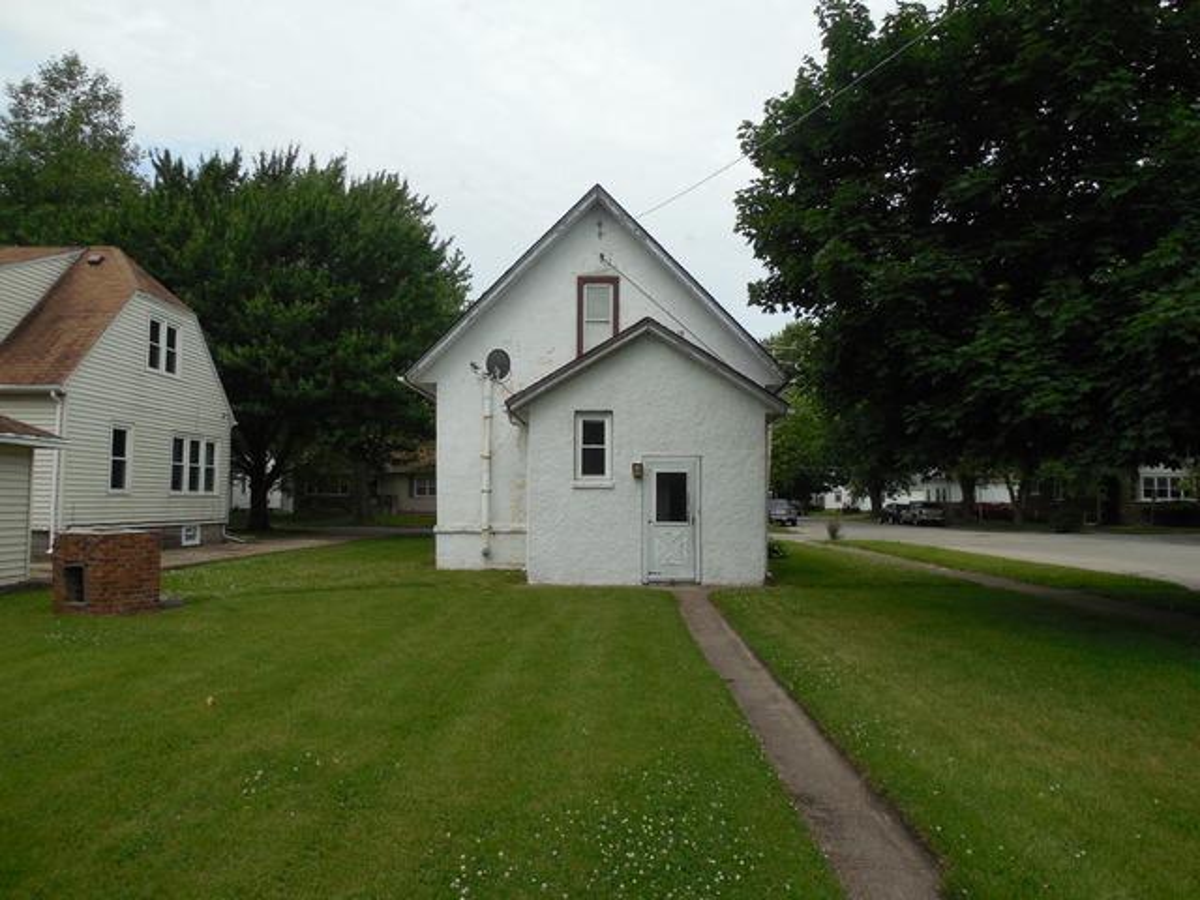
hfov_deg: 69.4
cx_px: 600
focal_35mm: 25
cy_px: 450
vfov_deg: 54.9
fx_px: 867
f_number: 3.3
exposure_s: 1/1250
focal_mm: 4.5
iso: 125
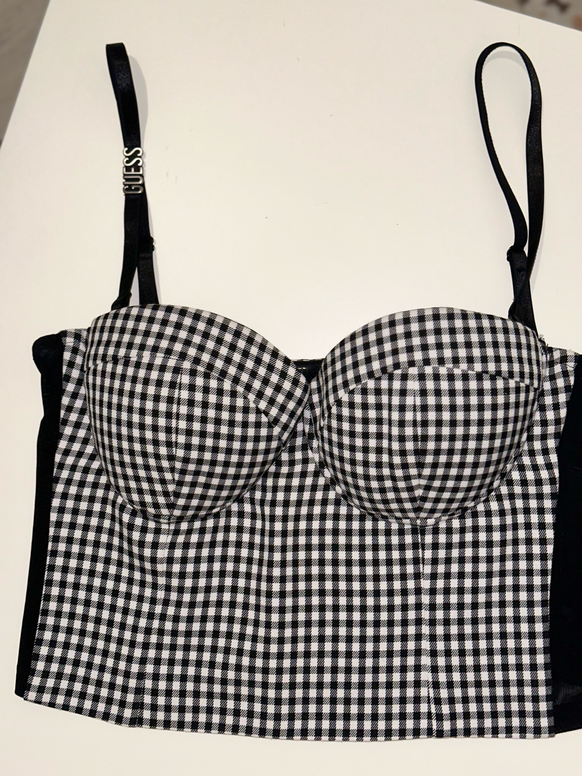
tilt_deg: -84.9
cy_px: 388
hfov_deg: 30.3
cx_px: 291
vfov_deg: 39.7
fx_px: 1076
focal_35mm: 48
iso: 80
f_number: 1.78
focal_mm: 6.86
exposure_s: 1/25
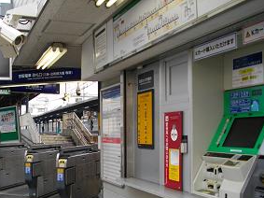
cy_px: 135
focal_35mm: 44
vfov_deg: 32.5
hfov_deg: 42.7
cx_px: 100
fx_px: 335
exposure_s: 1/250
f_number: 2.9
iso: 100
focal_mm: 5.7
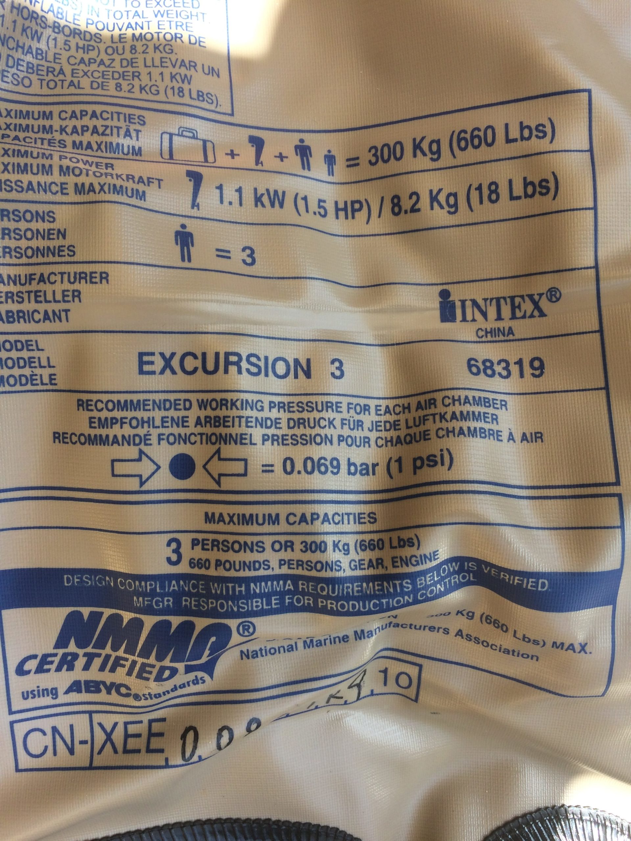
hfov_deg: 48.2
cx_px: 316
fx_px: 705
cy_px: 420
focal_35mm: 29
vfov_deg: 61.7
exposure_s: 1/376
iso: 32
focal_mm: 4.15
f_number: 2.2
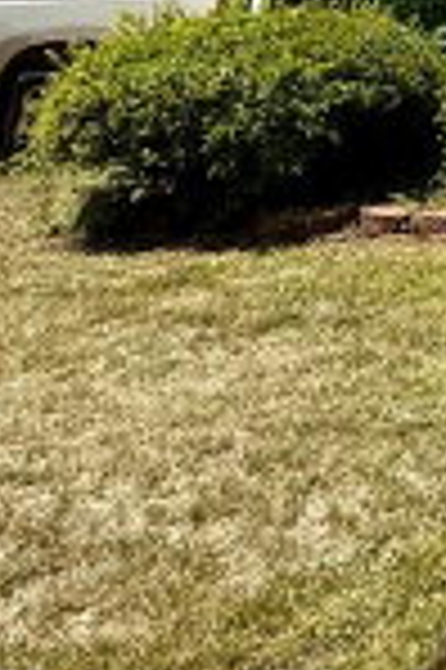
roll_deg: -0.6
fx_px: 931
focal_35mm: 50
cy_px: -162
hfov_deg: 15.7
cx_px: 1036
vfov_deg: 31.9
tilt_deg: +9.7
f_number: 2.2
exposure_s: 1/1464
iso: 64
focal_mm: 2.22
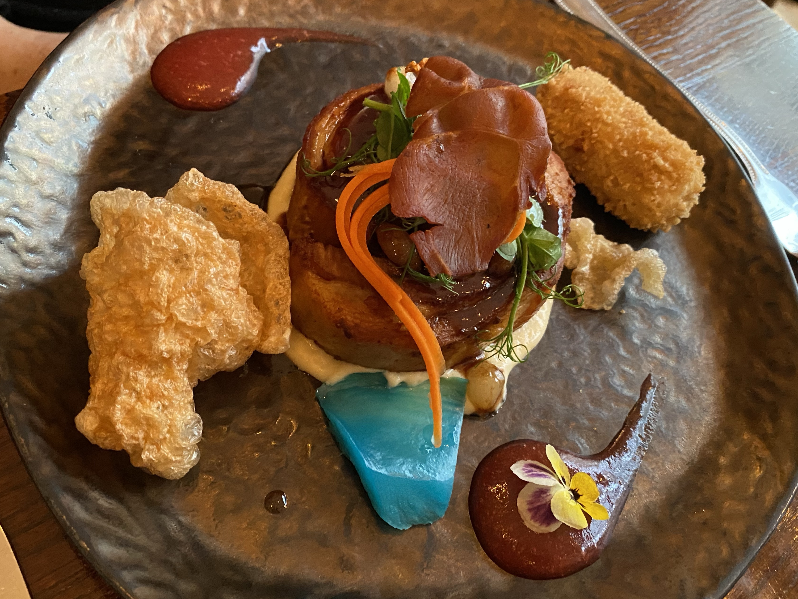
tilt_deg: -54.5
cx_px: 364
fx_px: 715
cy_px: 252
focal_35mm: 31
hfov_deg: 58.3
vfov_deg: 45.3
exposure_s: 1/25
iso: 640
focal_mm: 4.25
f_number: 1.8
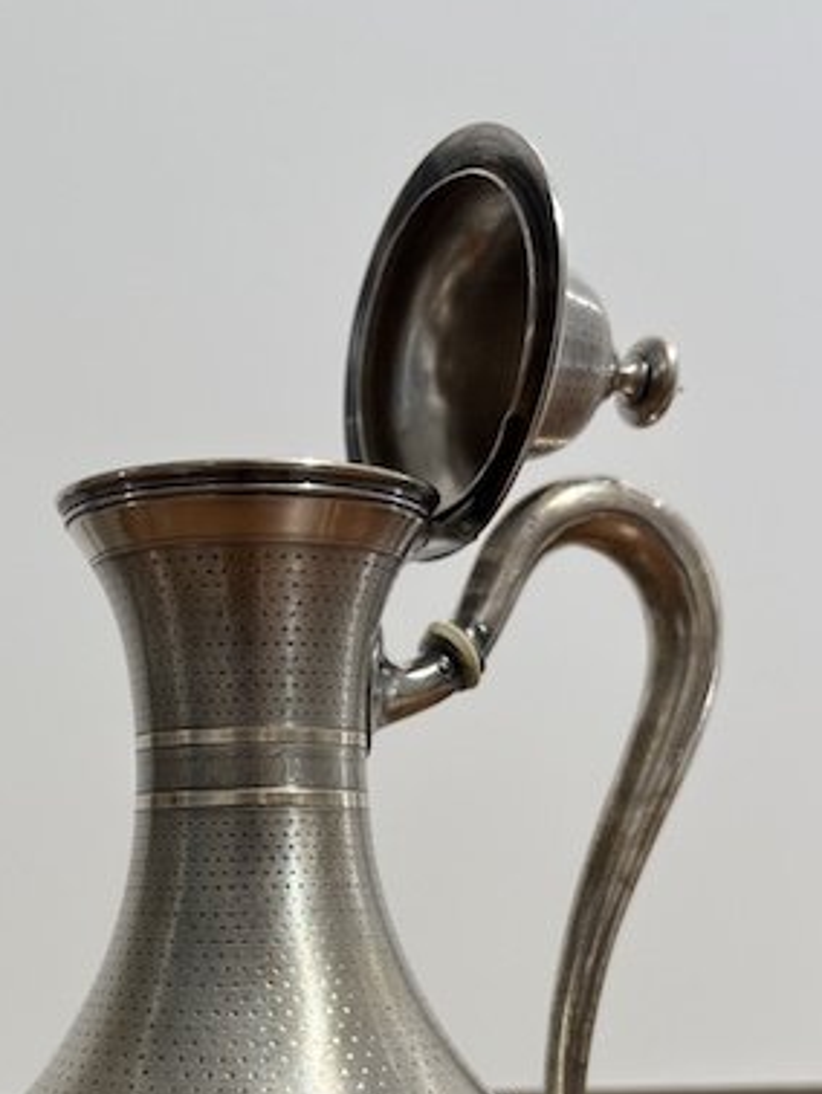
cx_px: 255
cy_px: 990
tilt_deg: -3.6
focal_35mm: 55
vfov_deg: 33.1
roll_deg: +2.0
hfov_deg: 26.4
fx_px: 1739
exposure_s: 1/97
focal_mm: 5.1
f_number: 1.6
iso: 40
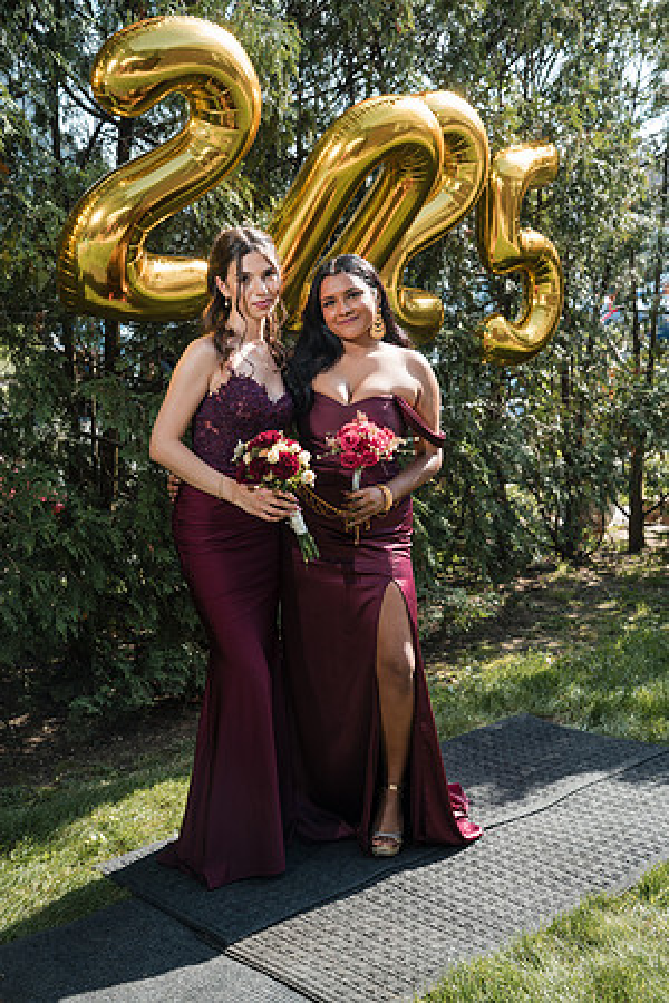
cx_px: 334
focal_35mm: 46
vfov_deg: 42.7
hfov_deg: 29.2
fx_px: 1282
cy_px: 502
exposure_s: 1/250
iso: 200
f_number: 5
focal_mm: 46
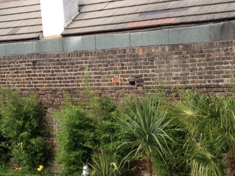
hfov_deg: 22.2
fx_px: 598
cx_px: 125
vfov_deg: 16.4
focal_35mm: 88
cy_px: 187
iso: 64
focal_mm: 4.28
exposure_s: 1/381
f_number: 2.4
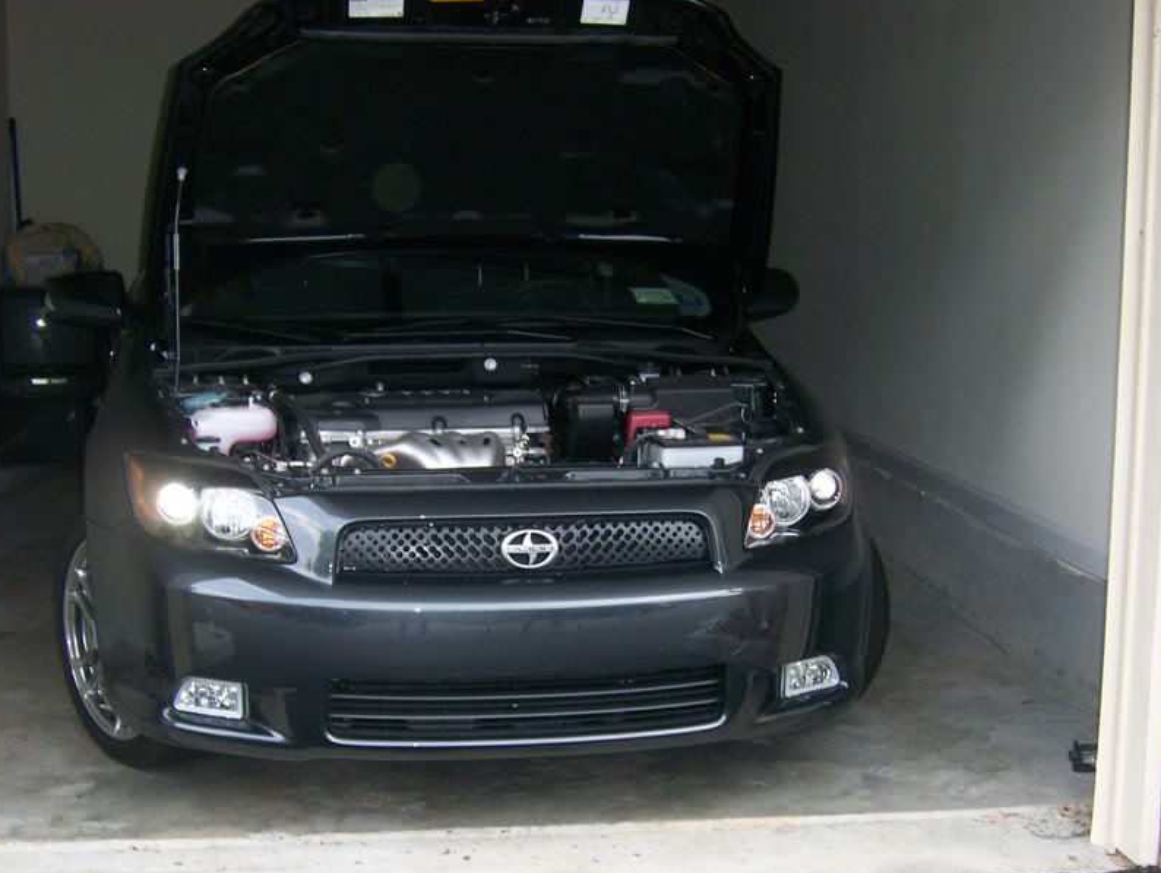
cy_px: 527
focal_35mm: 58
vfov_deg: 25.2
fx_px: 1947
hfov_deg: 33.2
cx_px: 518
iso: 160
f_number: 3.1
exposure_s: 1/60
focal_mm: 7.5
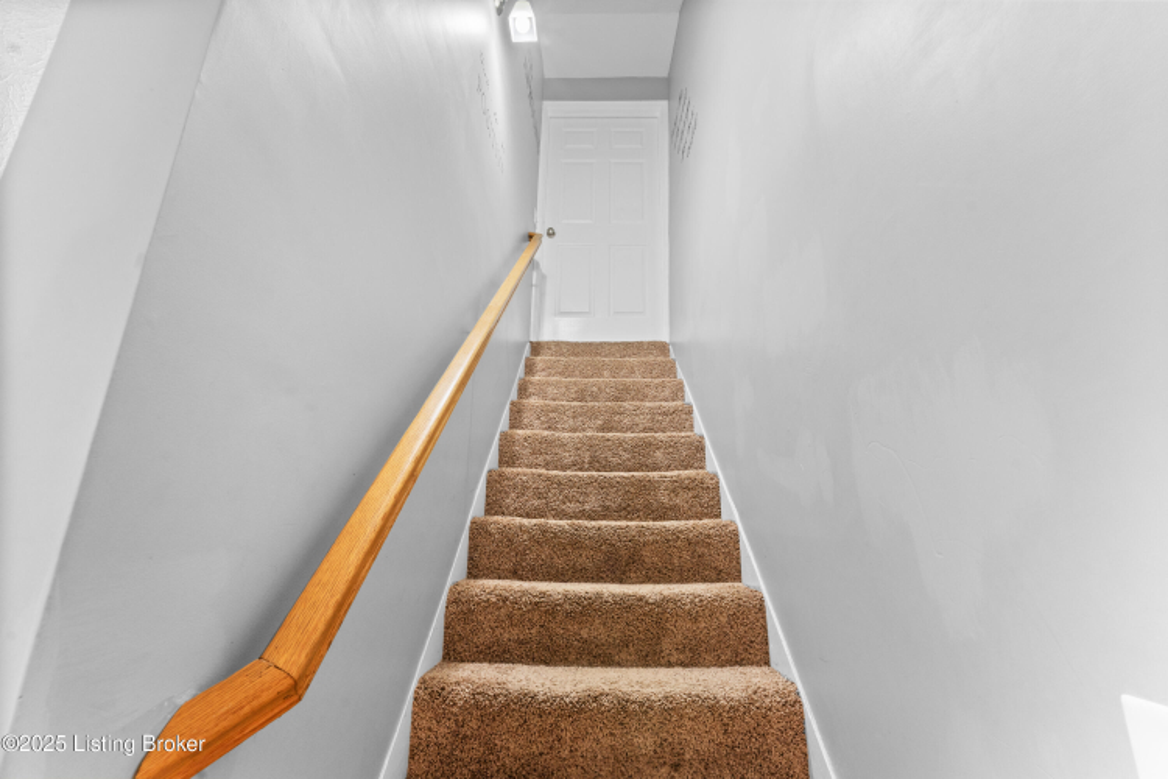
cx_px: 584
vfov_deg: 81.2
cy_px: 390
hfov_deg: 104.3
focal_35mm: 14
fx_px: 454
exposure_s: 1/1.67
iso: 200
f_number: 10
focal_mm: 14
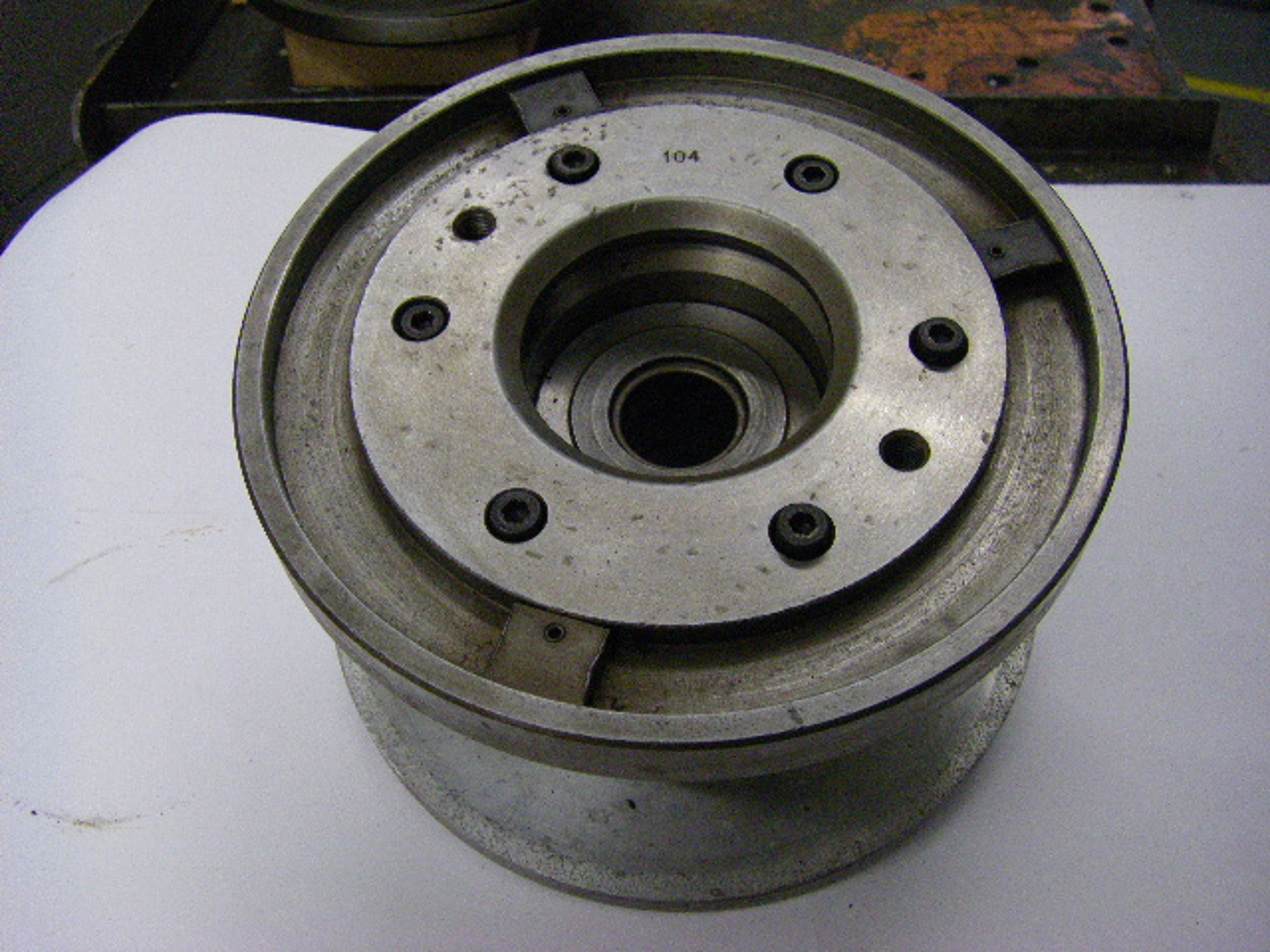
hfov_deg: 49.0
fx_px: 1394
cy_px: 476
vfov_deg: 37.7
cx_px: 635
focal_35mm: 38
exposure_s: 1/50
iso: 500
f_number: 3.5
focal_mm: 6.3
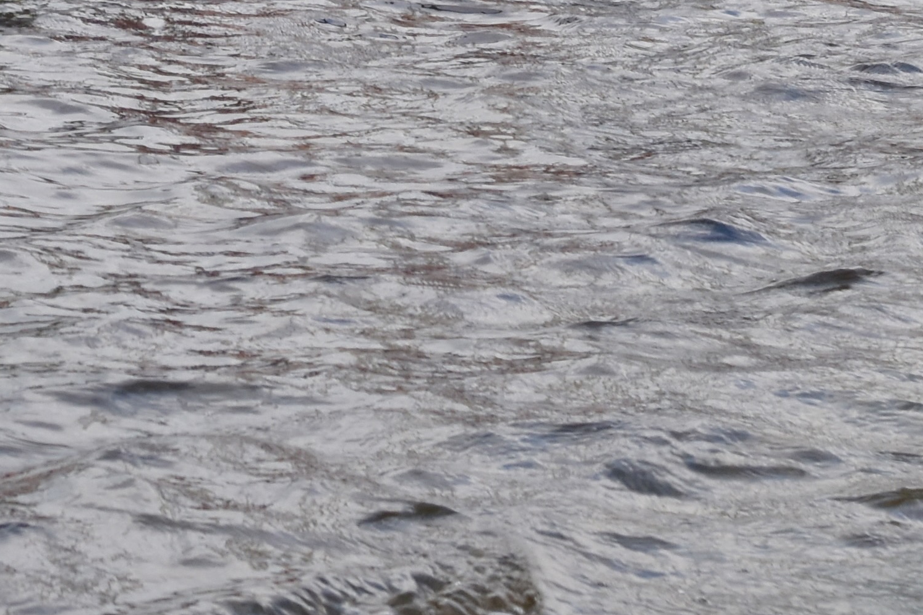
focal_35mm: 205
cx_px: -234
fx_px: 5255
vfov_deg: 6.5
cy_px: -559
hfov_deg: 9.9
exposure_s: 1/200
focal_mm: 34
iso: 200
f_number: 8
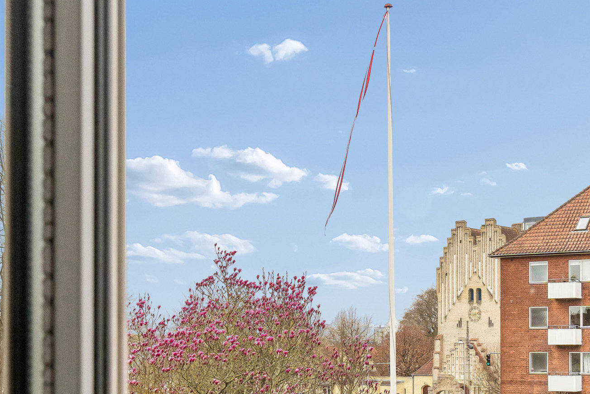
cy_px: 345
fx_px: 1016
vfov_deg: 21.5
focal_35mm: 62
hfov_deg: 31.8
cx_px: 440
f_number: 8
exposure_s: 1/200
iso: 400
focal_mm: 18
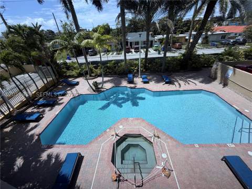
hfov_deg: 102.1
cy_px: 94
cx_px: 126
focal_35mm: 14
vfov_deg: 85.7
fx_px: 102
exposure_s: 1/502
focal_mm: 2.22
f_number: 2.2
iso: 50
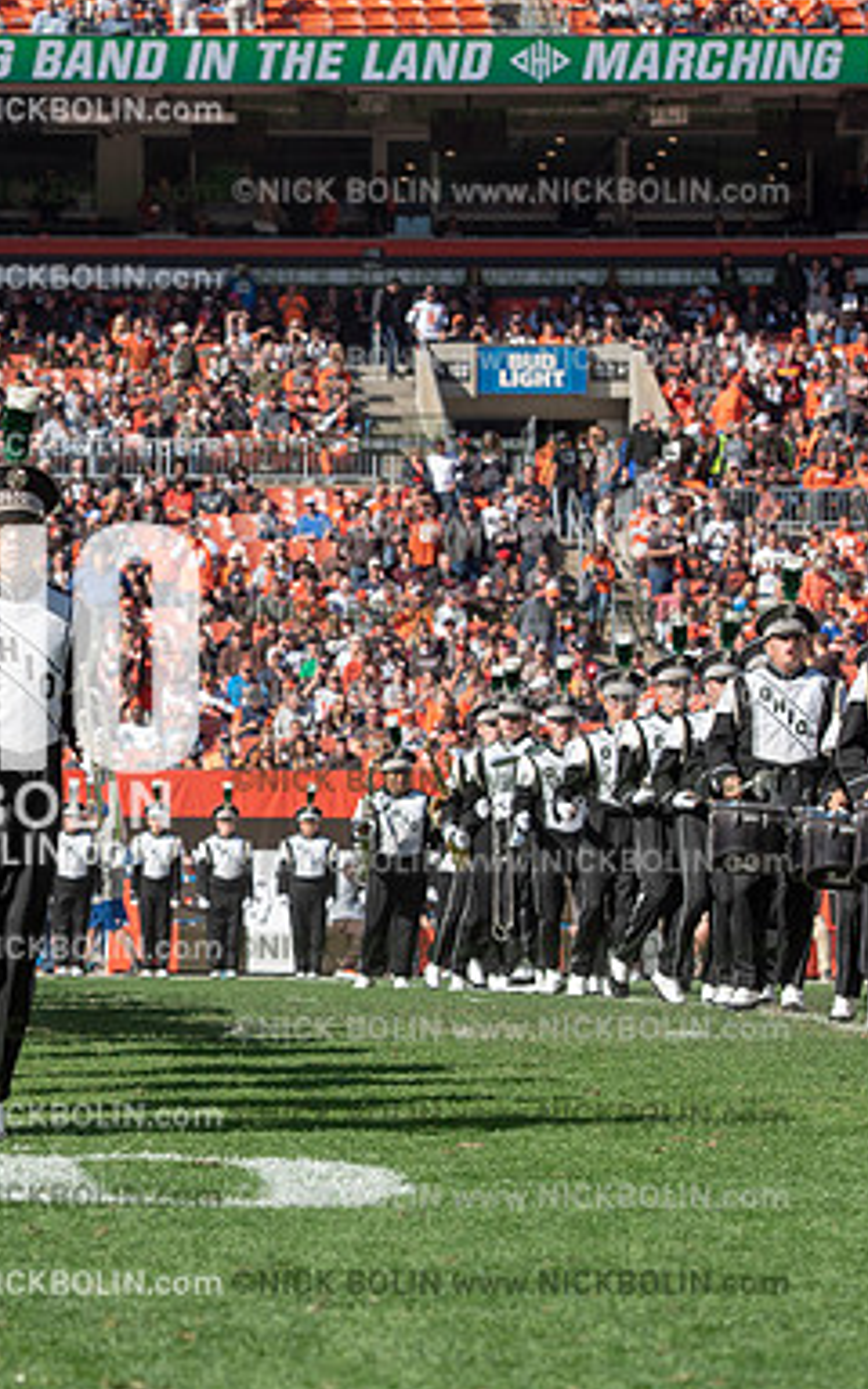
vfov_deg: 13.9
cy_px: 696
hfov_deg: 8.6
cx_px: -58
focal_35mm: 151
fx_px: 5715
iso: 400
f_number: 5
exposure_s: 1/2500
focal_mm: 98
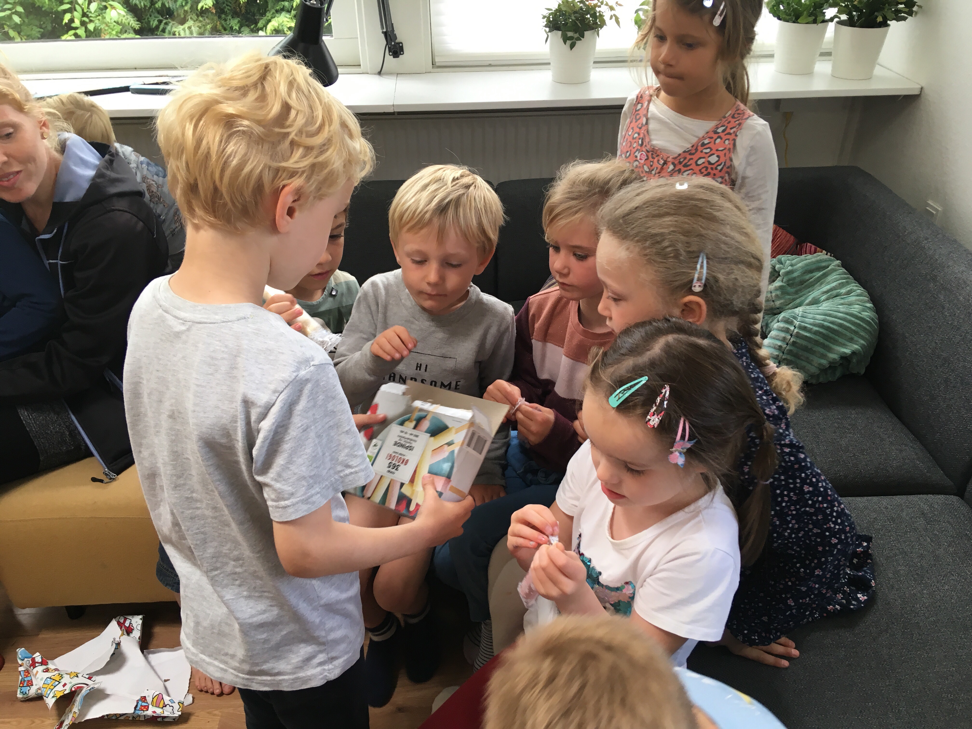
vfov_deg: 48.2
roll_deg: +2.0
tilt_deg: -33.3
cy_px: 364
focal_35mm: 29
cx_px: 486
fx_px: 814
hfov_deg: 61.7
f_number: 2.2
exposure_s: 1/33
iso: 25
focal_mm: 4.15
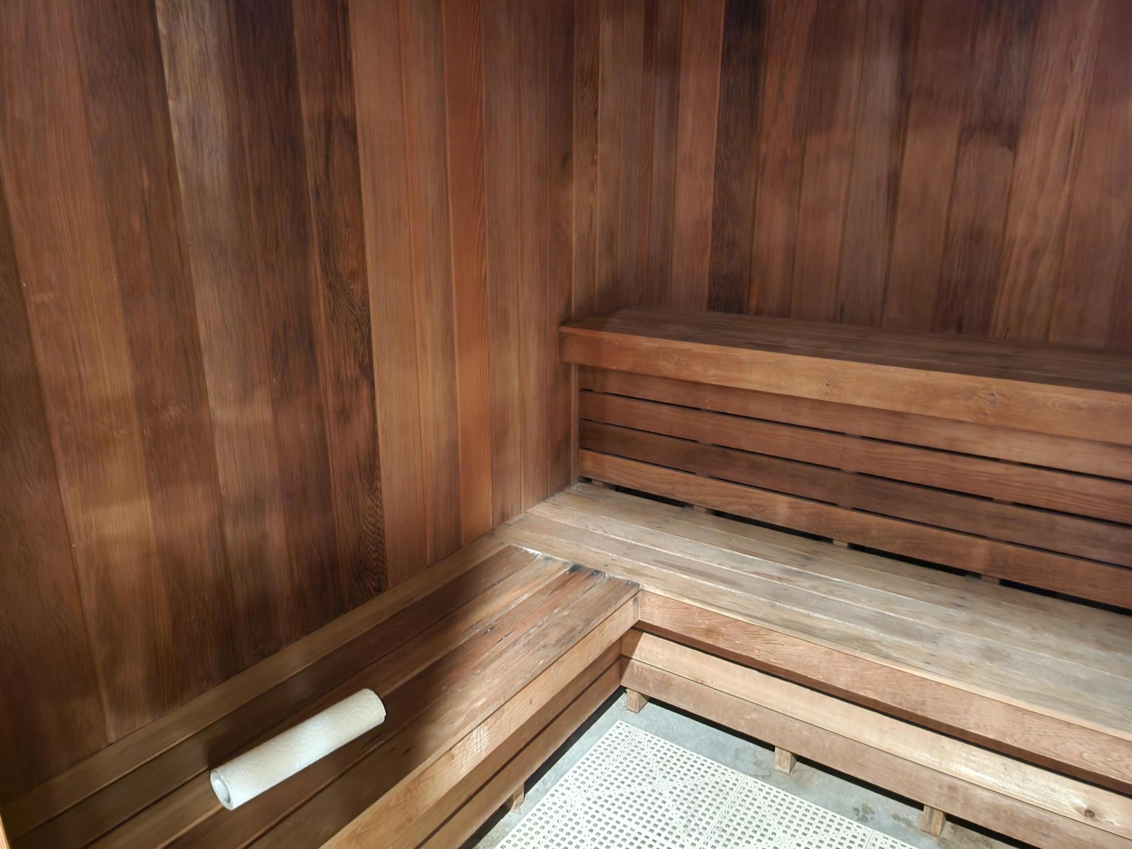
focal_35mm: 24
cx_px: 566
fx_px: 785
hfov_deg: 71.6
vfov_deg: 56.8
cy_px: 424
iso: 800
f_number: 1.8
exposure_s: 1/10
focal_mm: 5
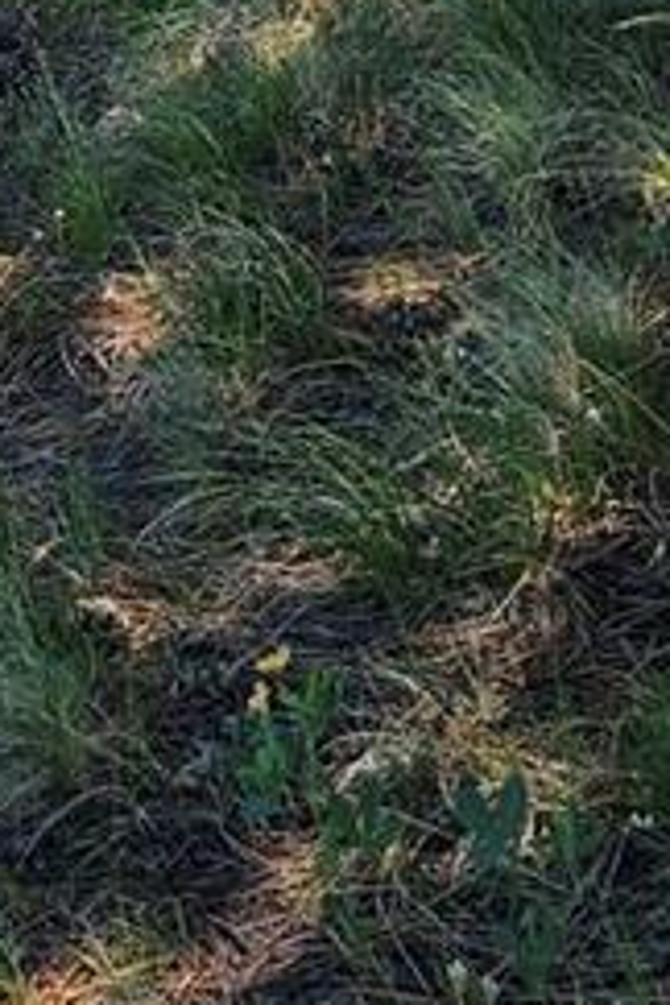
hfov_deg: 11.6
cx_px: 116
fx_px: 3294
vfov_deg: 14.2
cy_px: -1084
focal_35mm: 118
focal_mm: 6.3
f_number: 1.7
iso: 10
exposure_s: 1/390
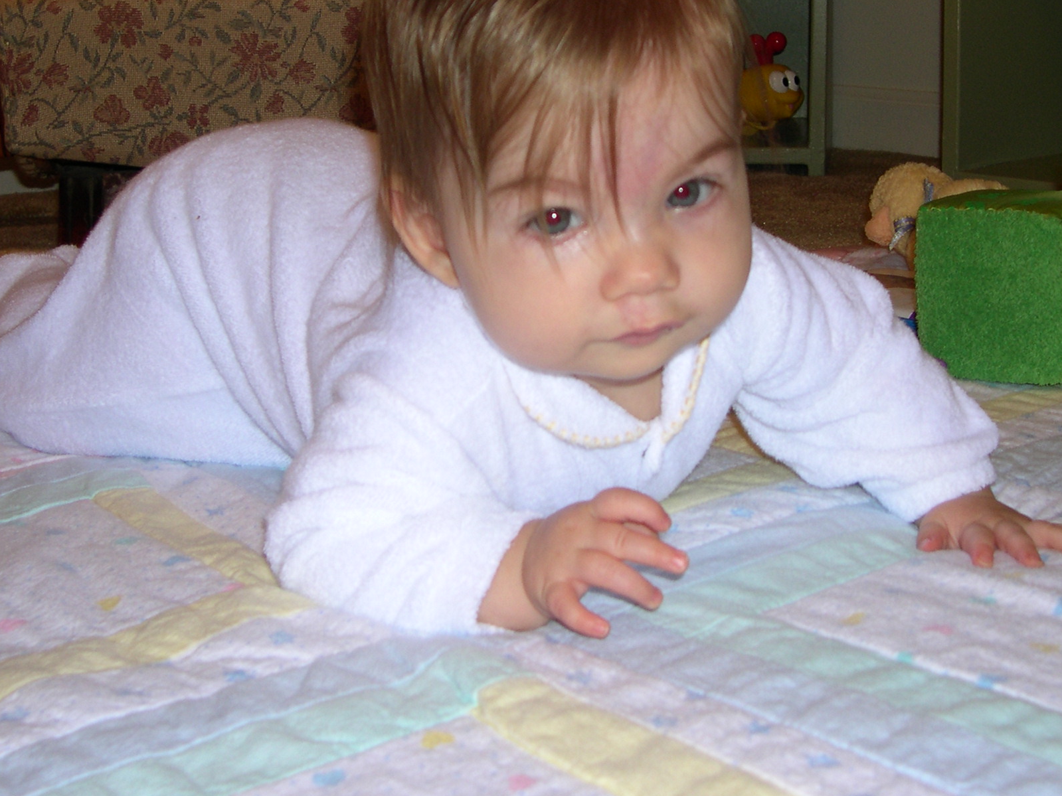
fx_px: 1657
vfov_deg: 26.9
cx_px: 586
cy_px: 269
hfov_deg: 35.5
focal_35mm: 54
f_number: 2.8
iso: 100
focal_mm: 8
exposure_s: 1/60
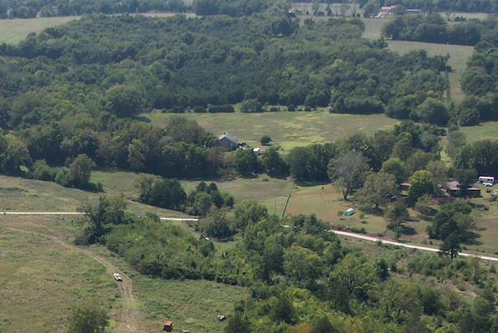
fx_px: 1232
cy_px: 509
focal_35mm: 89
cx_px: 134
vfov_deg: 14.3
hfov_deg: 22.7
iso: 150
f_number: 2.8
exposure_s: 1/640
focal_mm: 8.38
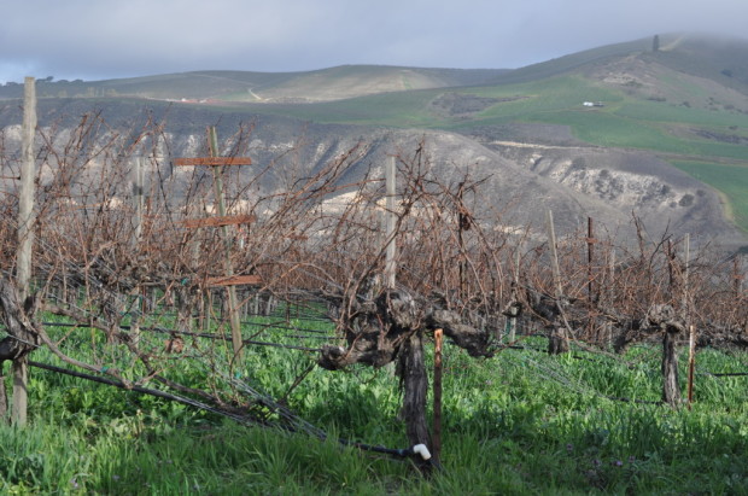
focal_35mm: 75
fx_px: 1556
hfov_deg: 27.0
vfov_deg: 18.1
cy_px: 248
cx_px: 374
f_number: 8
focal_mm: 50
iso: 200
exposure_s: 1/250
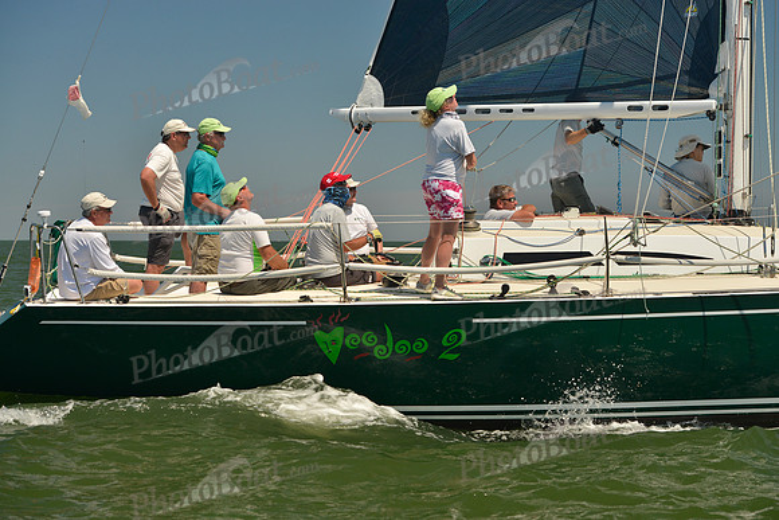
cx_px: 390
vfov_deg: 17.5
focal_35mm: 78
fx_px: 1688
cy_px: 260
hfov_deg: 26.0
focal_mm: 78
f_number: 6.3
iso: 200
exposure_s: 1/640
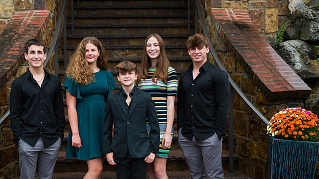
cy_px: 109
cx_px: 131
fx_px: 465
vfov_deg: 21.8
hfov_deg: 37.7
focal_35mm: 55
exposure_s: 1/640
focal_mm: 42
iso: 320
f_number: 4
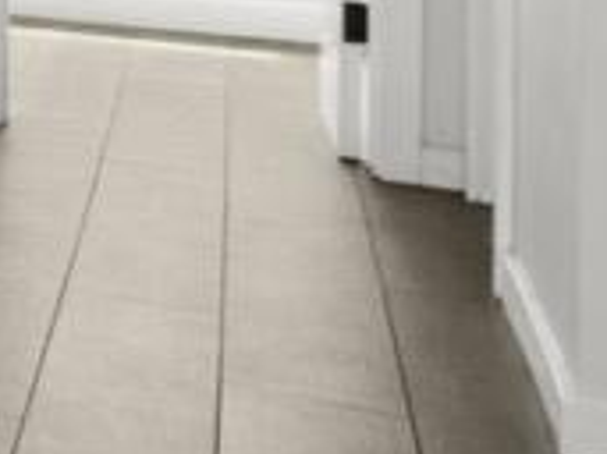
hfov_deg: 9.2
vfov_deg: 13.3
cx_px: -1594
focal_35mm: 101
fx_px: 1770
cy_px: -344
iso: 100
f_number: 2.8
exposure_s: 1/30
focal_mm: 14
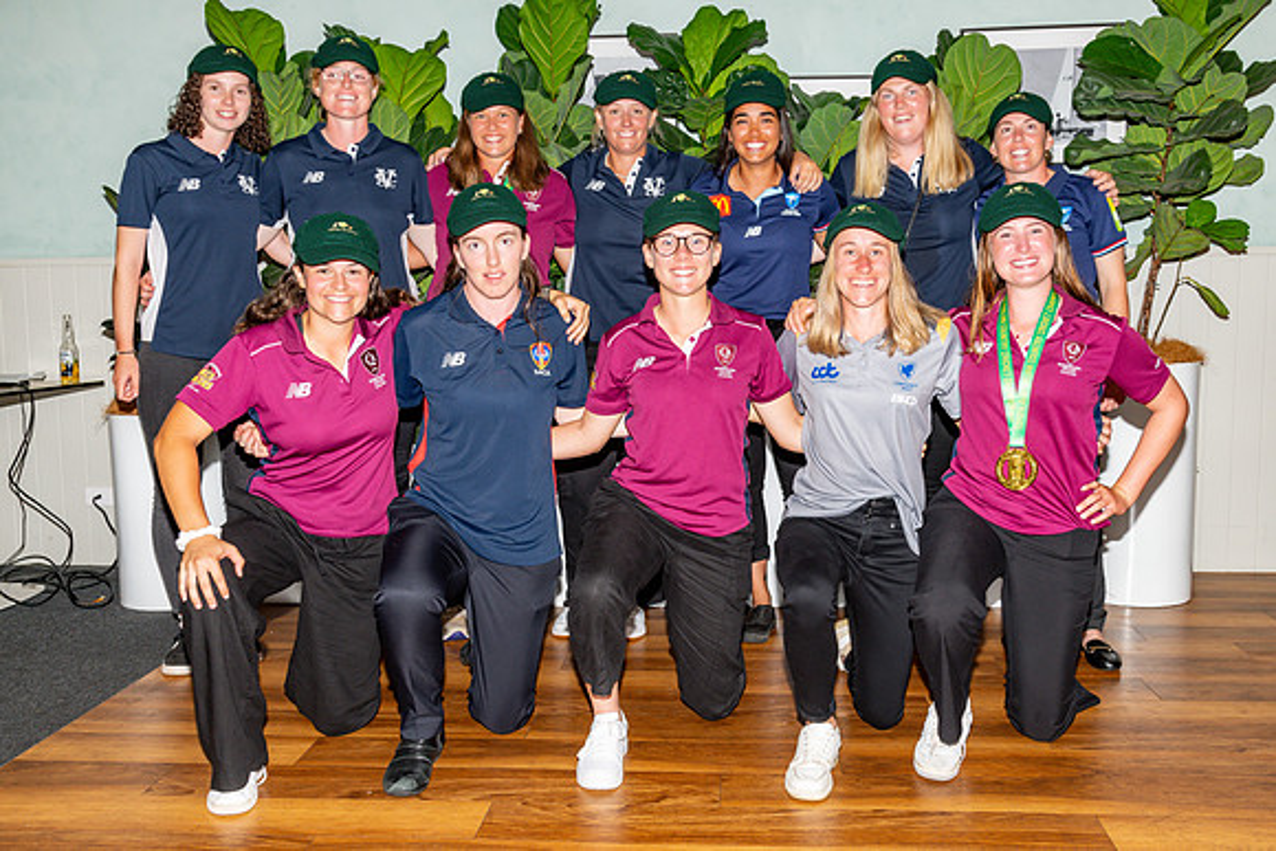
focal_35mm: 34
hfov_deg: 55.2
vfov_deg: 38.5
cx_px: 681
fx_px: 1220
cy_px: 414
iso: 400
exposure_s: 1/60
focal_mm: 31
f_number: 8
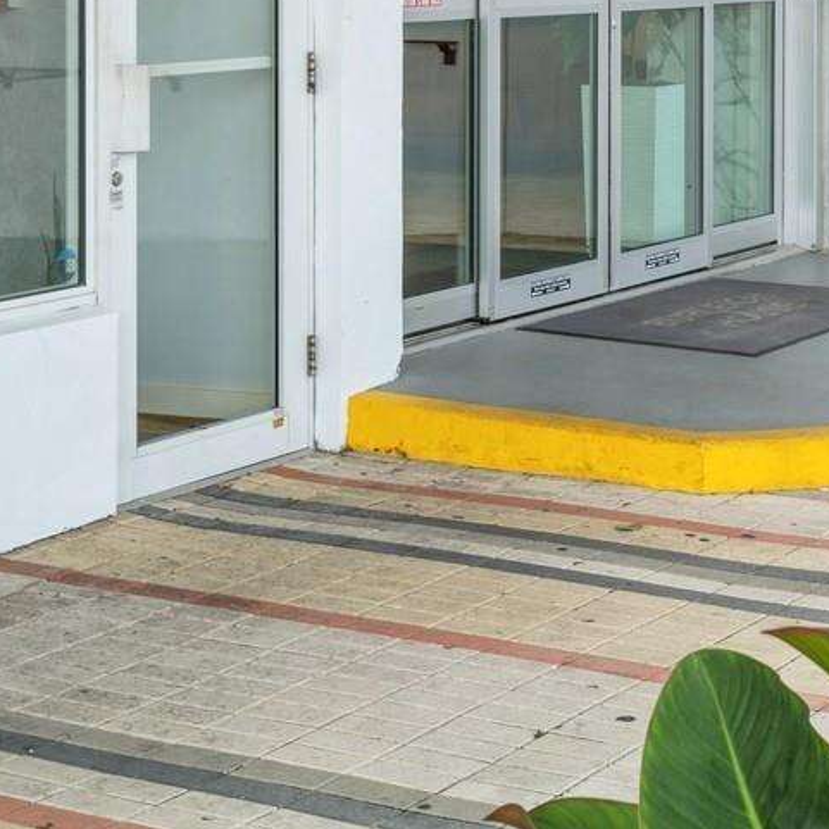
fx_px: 2682
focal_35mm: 99
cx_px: 700
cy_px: -85
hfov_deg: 17.4
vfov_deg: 17.0
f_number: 10
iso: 200
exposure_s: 1/15
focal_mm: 35
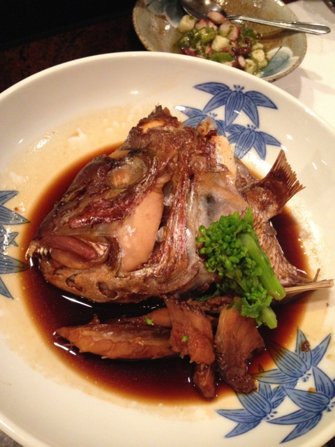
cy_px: 224
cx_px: 168
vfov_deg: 55.4
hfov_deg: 42.9
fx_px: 426
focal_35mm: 33
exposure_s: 1/20
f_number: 2.4
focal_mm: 4.12
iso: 400
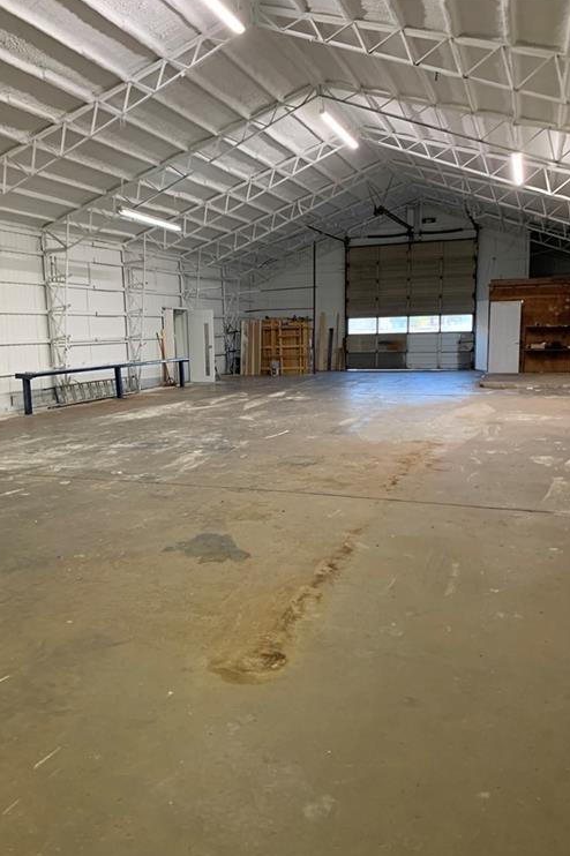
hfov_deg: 46.3
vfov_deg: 65.5
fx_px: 666
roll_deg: +0.7
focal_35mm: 28
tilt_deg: -7.8
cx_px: 258
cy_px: 436
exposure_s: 1/60
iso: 250
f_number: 1.8
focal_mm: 4.25
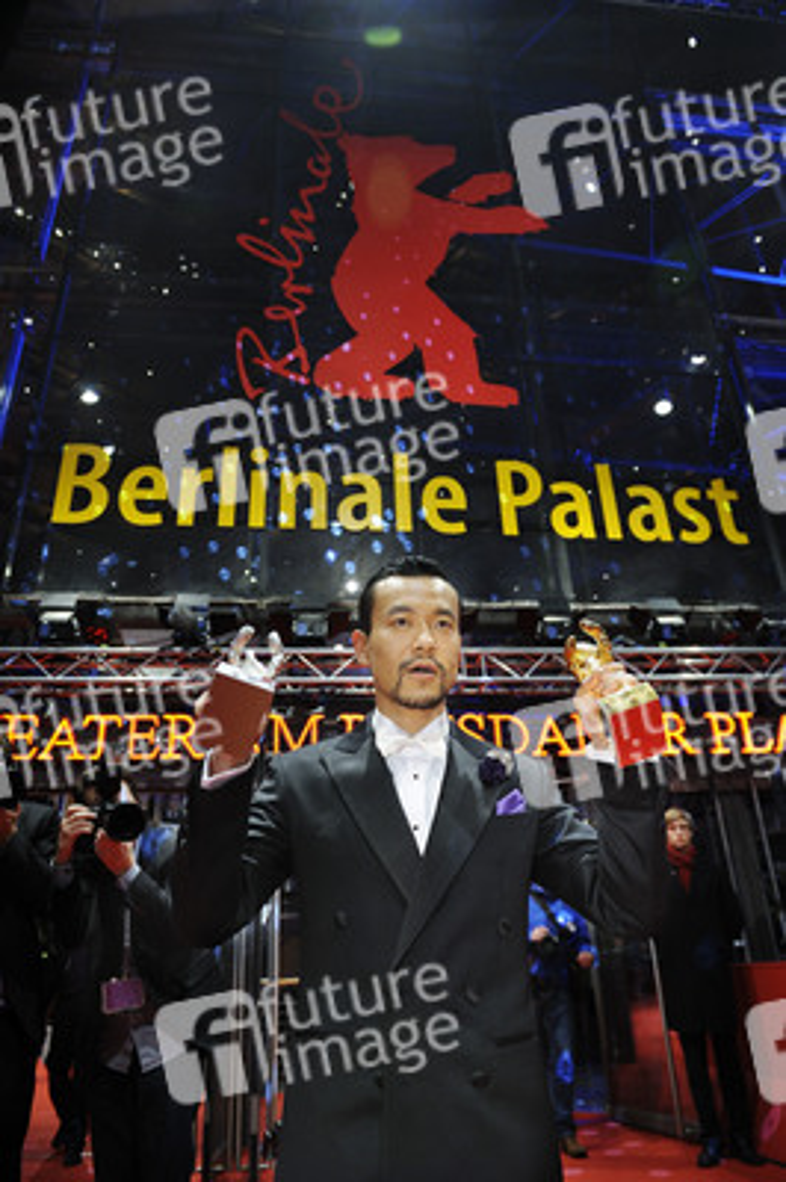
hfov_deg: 53.1
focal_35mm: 24
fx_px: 787
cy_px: 591
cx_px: 393
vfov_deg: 73.8
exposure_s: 1/100
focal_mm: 24
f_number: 4
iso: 1000
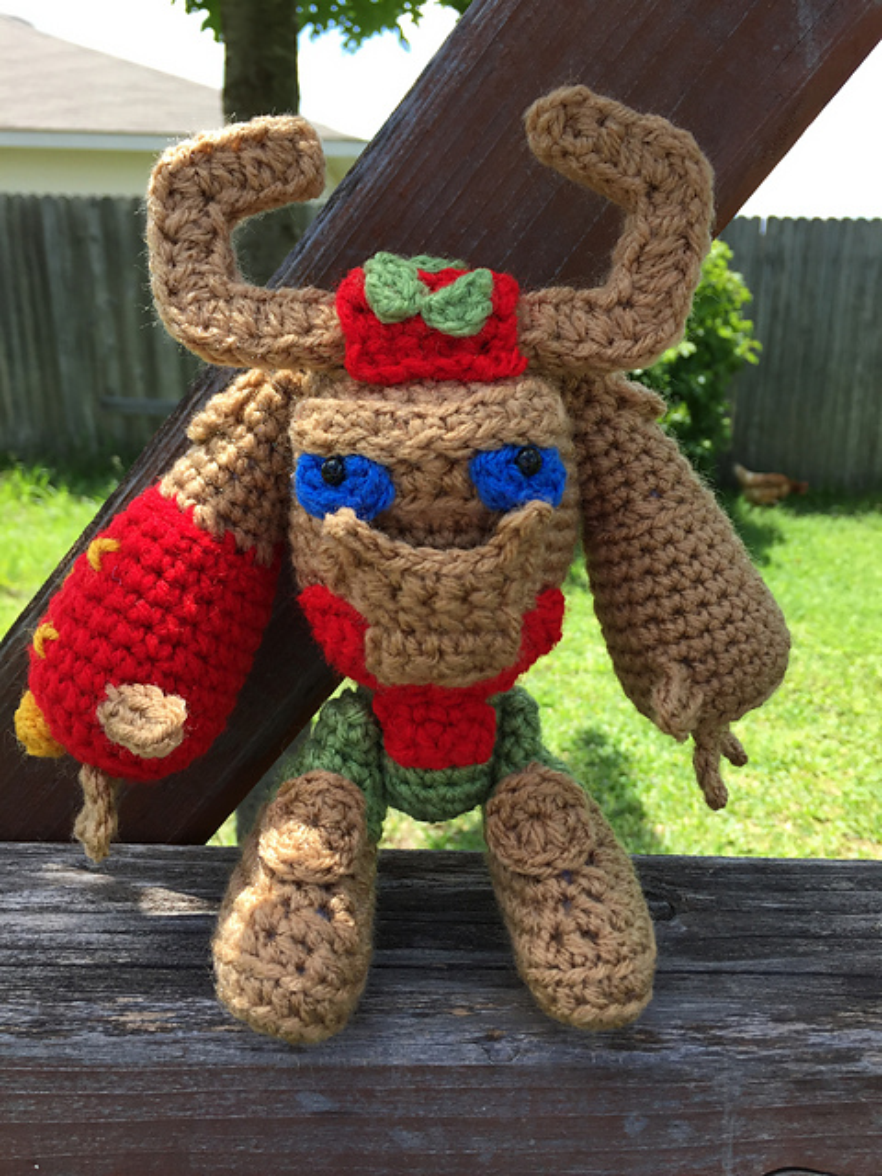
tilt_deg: -13.8
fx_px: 985
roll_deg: -1.4
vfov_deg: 61.7
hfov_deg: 48.2
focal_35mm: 29
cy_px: 588
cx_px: 441
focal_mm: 4.15
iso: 32
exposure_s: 1/507
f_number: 2.2
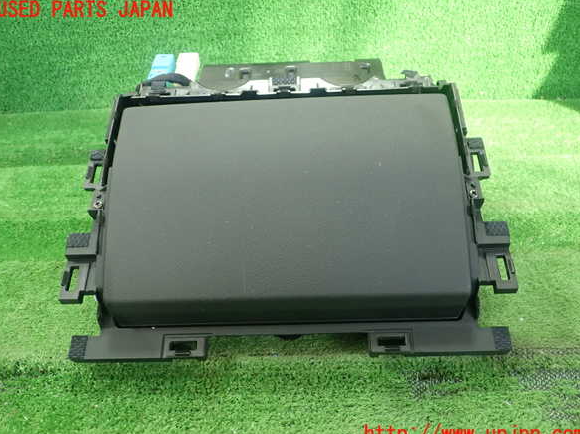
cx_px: 290
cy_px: 222
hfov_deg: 58.4
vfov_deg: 45.4
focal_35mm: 31
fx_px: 519
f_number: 2.3
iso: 400
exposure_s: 1/125
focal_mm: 5.5
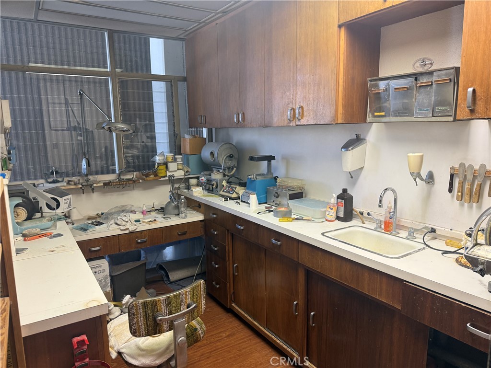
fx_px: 340
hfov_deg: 71.6
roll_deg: +1.7
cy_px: 184
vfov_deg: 56.8
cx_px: 246
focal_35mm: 24
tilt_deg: -8.8
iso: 160
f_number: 1.78
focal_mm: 6.76
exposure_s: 1/60
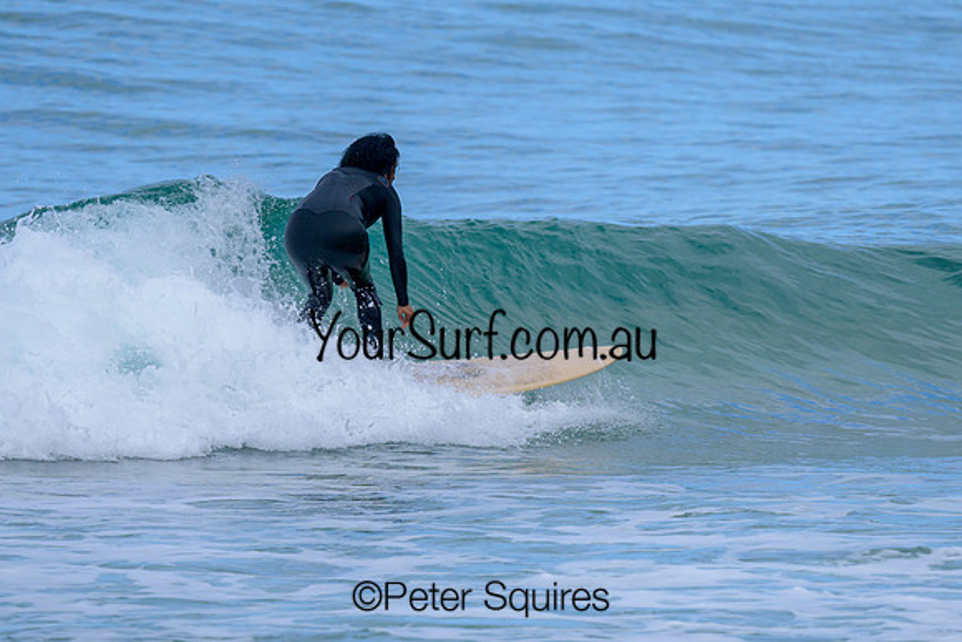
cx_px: 490
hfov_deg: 1.9
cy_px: 282
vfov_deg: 1.3
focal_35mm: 1099
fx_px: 29378
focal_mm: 800
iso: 360
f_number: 6.3
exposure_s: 1/2000
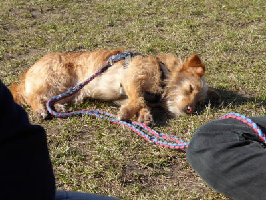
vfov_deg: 17.6
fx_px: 645
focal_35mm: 84
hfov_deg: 23.3
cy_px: 100
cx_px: 133
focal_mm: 15
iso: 80
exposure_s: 1/250
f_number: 4.8
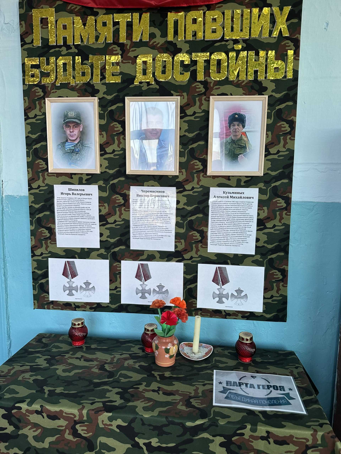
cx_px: 170
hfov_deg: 56.8
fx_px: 315
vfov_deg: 71.6
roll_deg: -0.2
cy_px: 227
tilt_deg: -9.1
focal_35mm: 24
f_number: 1.78
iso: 125
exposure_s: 1/121
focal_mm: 6.86
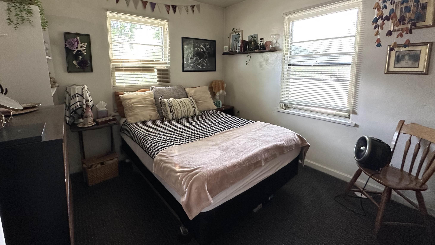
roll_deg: +0.3
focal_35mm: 16
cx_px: 207
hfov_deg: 99.3
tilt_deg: -6.5
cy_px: 92
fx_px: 185
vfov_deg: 66.1
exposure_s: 1/61
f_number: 2.2
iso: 320
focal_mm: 2.22
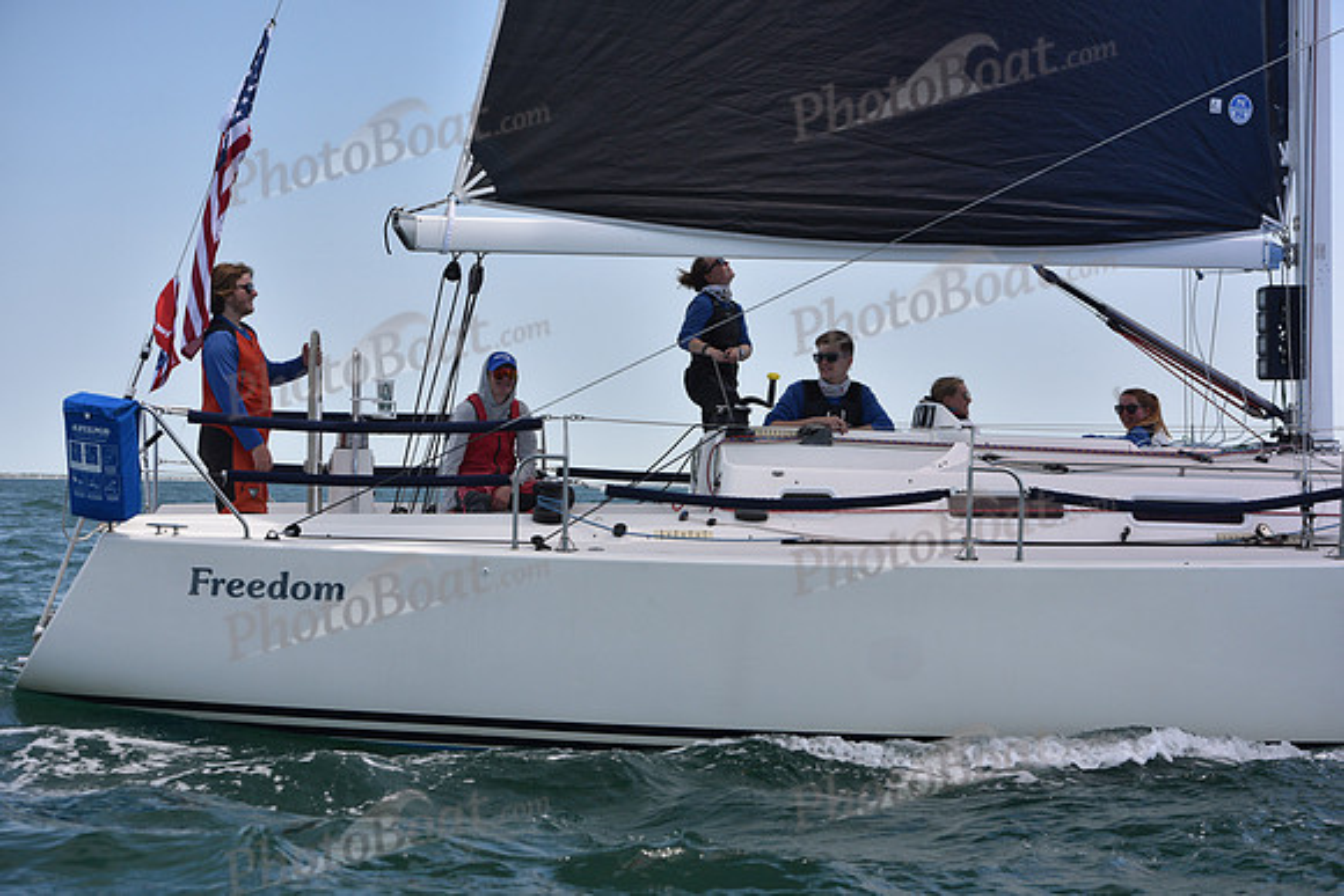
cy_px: 448
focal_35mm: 82
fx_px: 3062
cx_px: 672
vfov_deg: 16.7
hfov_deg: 24.8
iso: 400
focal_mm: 82
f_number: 5.6
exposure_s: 1/800
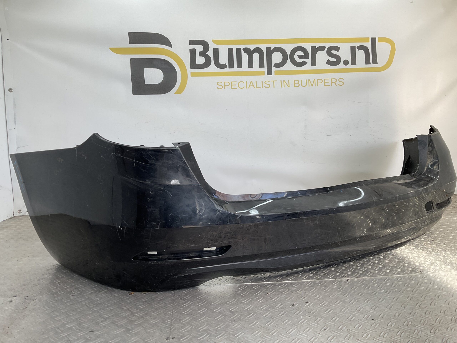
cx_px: 228
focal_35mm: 29
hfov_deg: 61.7
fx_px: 383
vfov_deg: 48.2
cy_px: 172
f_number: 1.8
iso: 16
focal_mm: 3
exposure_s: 1/178
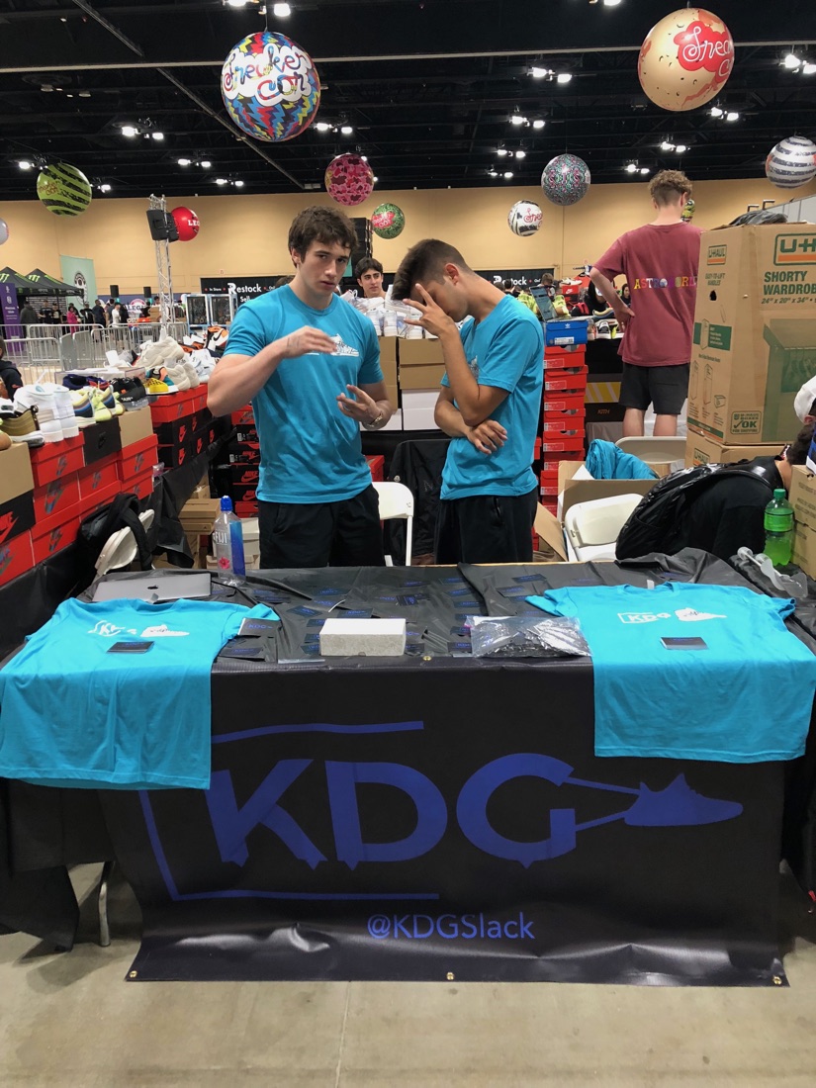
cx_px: 408
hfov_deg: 49.7
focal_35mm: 28
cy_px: 544
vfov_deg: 63.4
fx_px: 880
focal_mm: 3.99
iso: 64
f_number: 1.8
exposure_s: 1/15
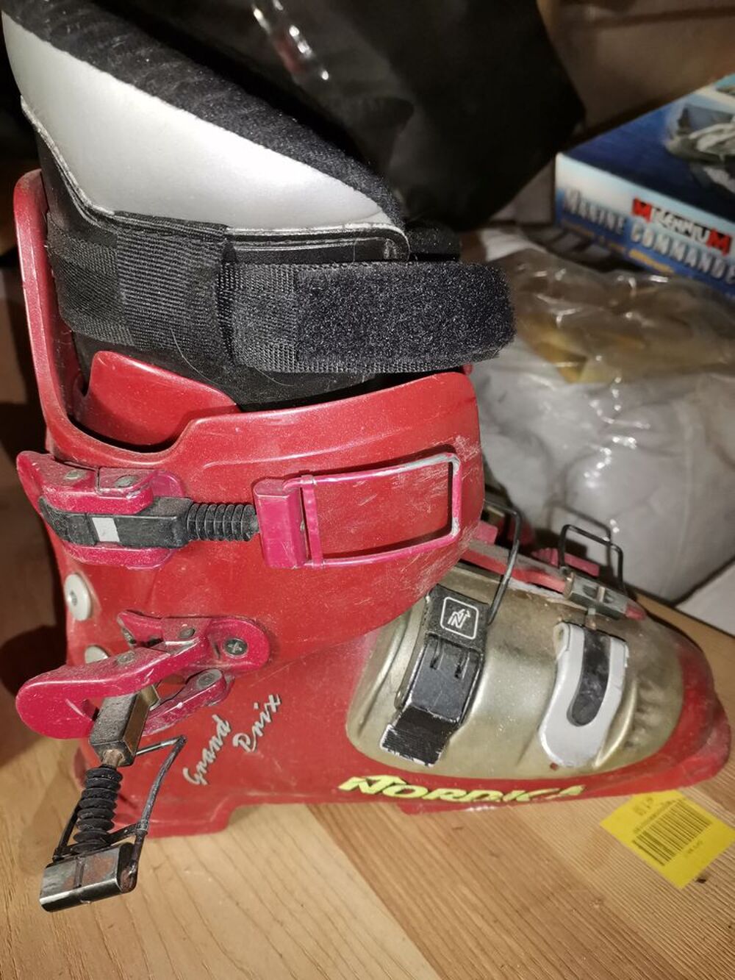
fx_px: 736
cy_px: 490
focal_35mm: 26
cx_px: 368
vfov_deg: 67.3
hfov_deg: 53.1
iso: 200
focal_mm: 4.75
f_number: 1.8
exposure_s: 1/100
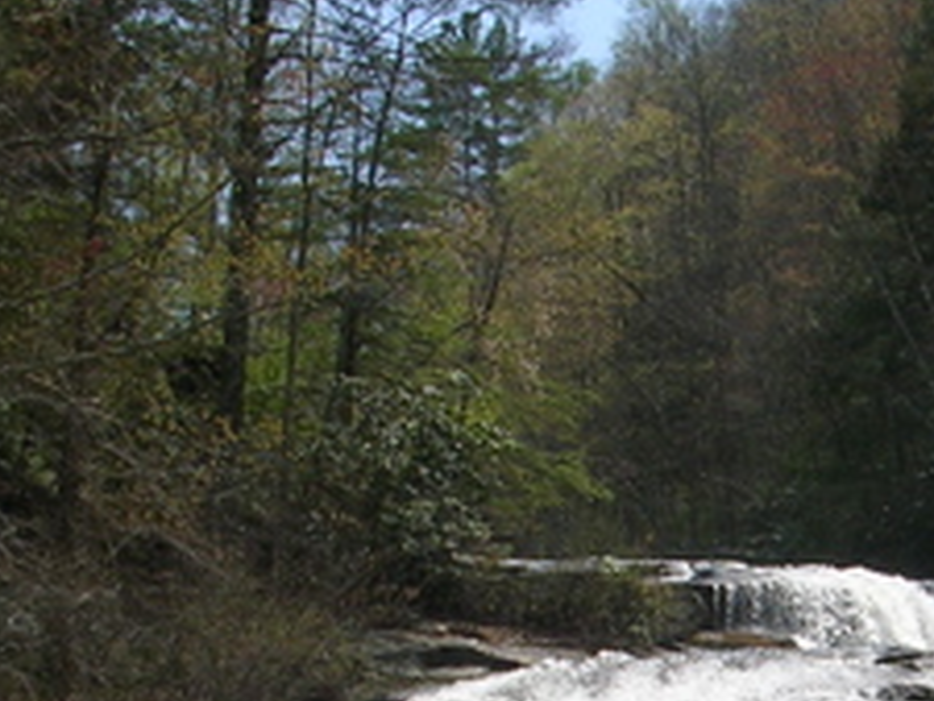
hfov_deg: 17.6
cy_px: 904
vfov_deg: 13.3
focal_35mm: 108
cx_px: 1021
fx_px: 2916
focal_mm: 5.8
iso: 50
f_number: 5.6
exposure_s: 1/366
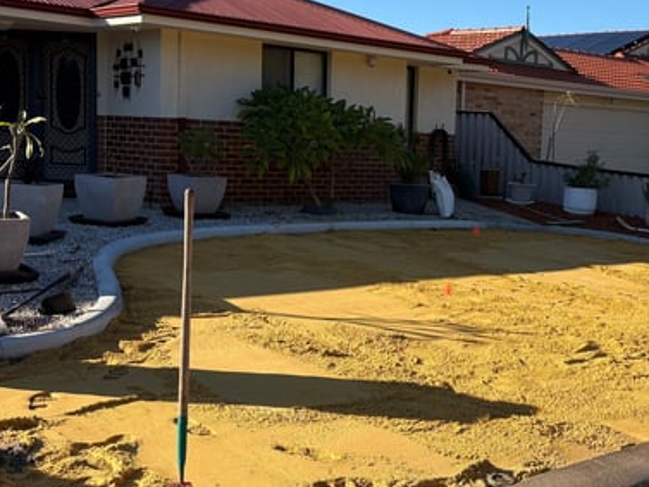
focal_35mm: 53
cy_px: 239
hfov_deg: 35.3
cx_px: 489
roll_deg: -0.3
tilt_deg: -7.6
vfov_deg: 27.5
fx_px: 994
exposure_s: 1/2141
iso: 50
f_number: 1.6
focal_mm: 5.96
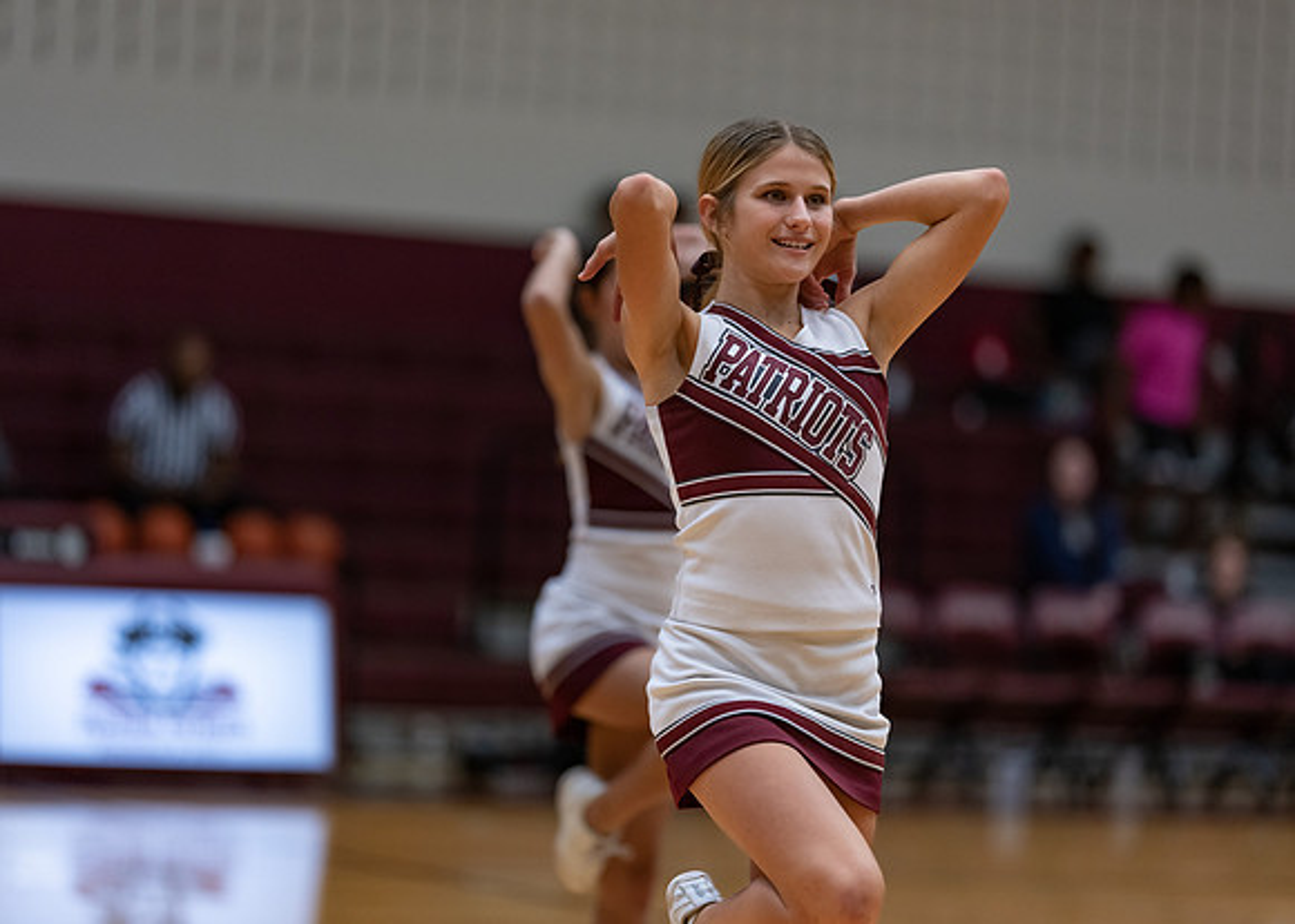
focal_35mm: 141
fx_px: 5201
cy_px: 462
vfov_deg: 10.2
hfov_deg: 14.2
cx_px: 648
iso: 1250
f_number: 1.8
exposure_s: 1/1000
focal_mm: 135
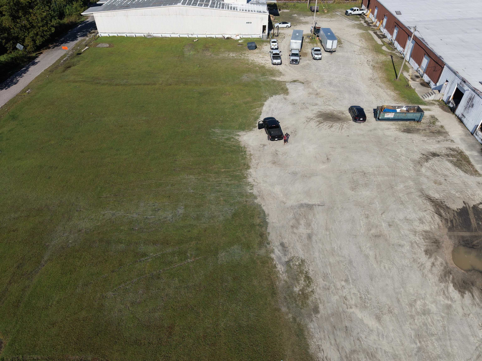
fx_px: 334
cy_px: 180
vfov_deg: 56.8
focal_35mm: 24
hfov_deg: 71.6
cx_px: 241
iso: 170
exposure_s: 1/1000
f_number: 1.8
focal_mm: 8.67
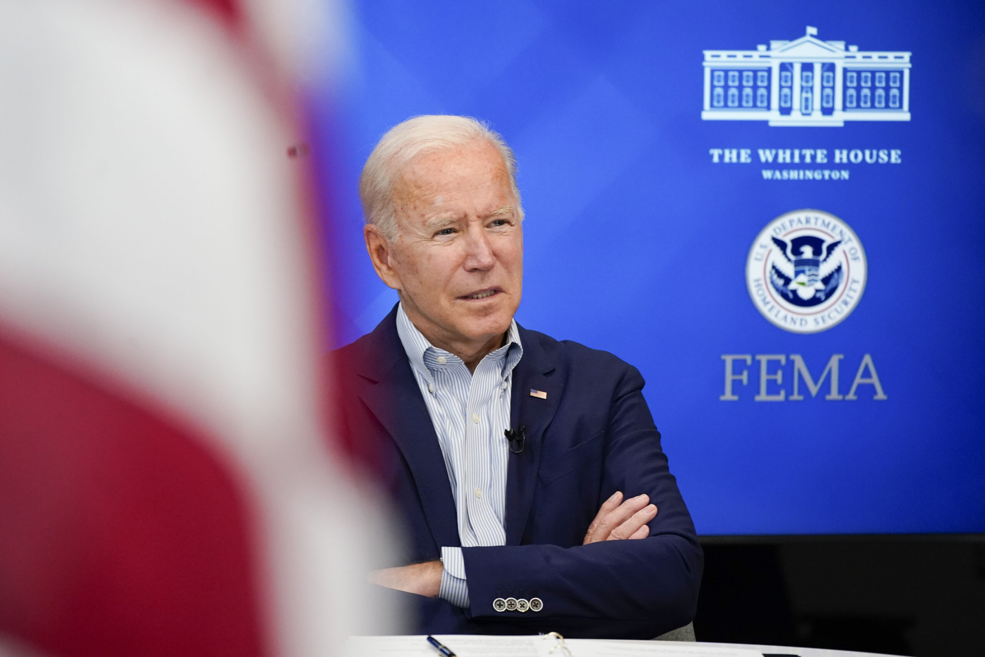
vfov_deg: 6.5
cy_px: 328
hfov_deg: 9.7
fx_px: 5800
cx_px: 492
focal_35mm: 212
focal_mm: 212
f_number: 5.6
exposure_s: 1/320
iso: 4000
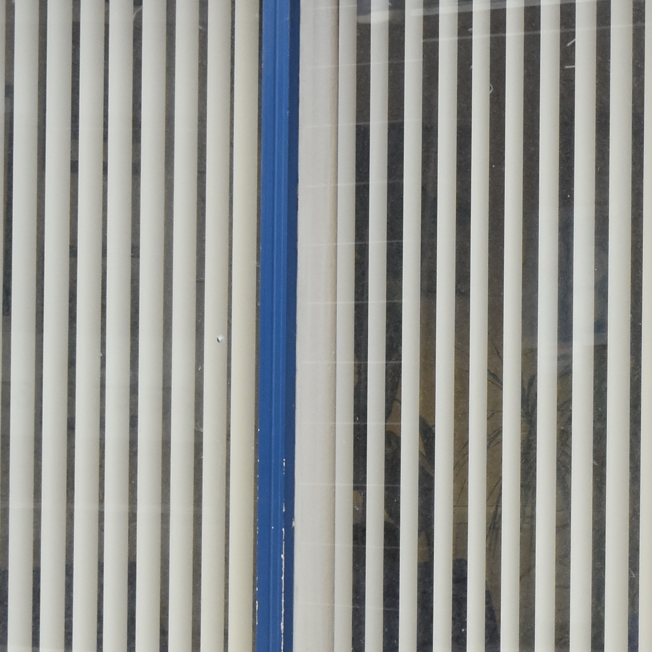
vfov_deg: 5.9
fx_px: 6325
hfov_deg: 5.9
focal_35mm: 297
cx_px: 684
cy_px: 215
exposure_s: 1/250
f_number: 5.6
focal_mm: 55
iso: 560
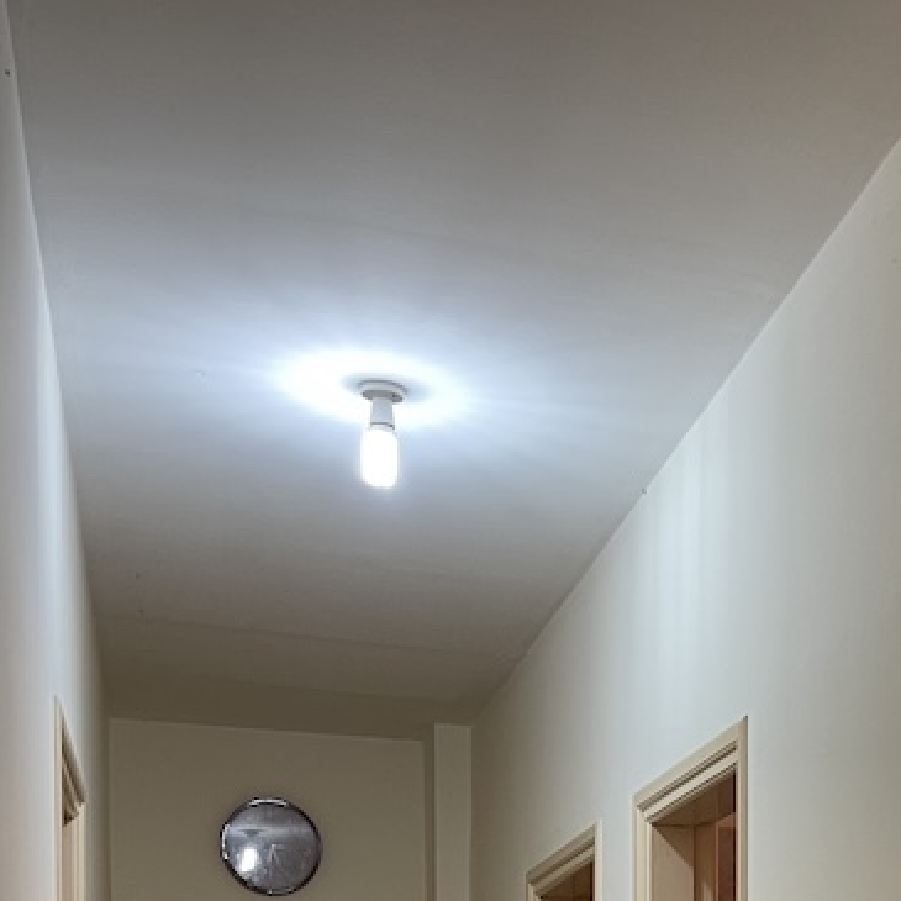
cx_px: 945
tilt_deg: -2.7
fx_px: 1826
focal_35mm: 62
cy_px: 1202
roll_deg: -1.9
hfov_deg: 26.0
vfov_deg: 24.0
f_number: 1.6
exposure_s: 1/50
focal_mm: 5.1
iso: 125
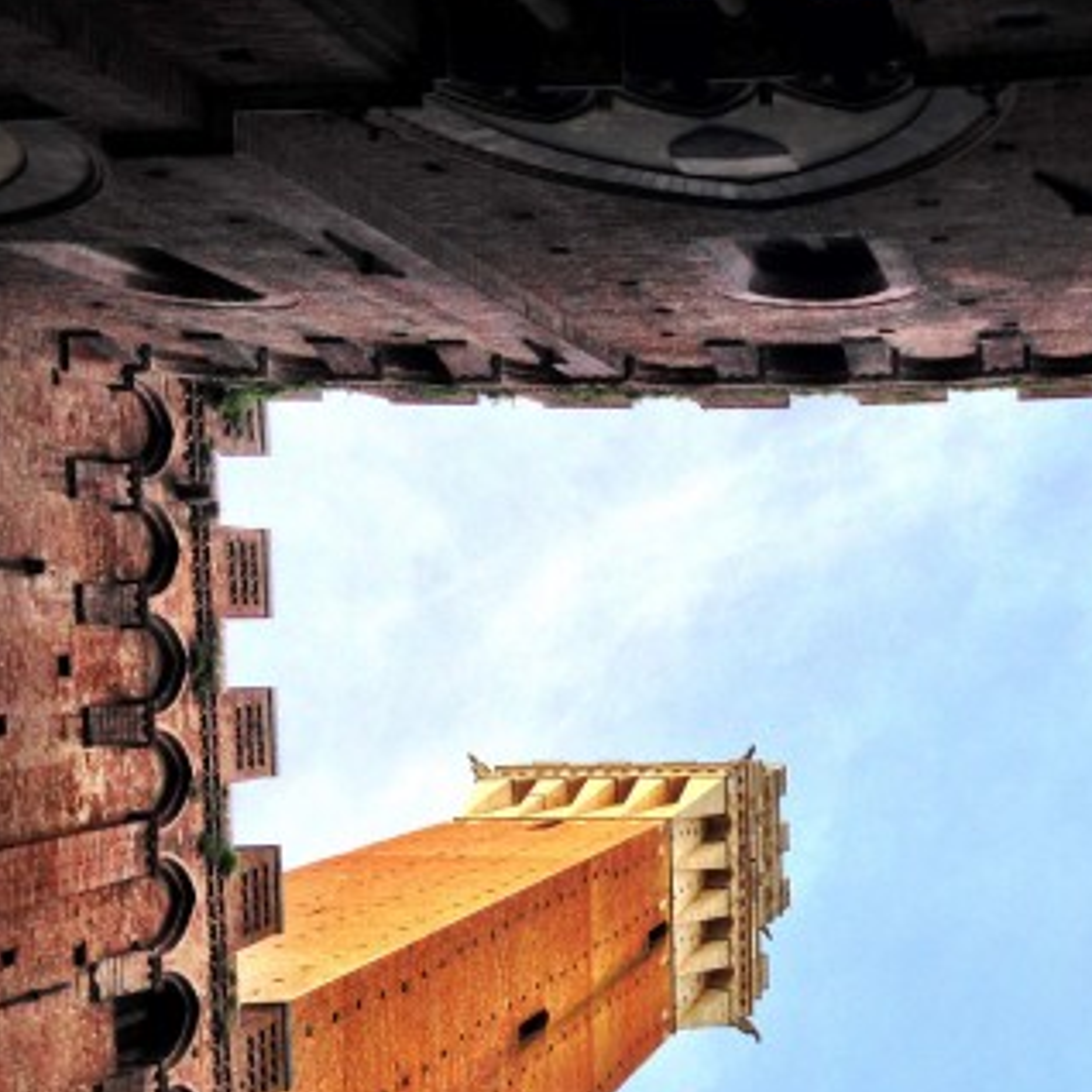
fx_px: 1963
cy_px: 725
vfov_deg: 30.9
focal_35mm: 55
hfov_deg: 30.2
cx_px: 903
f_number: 2.4
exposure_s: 1/414
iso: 50
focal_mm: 4.13
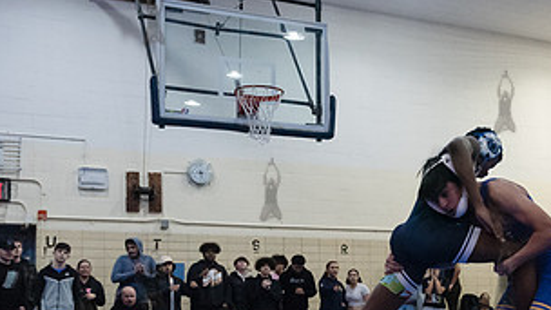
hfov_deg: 31.2
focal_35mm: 64
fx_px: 935
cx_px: 504
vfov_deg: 18.5
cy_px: 276
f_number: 3.2
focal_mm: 32
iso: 8000
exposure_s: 1/400
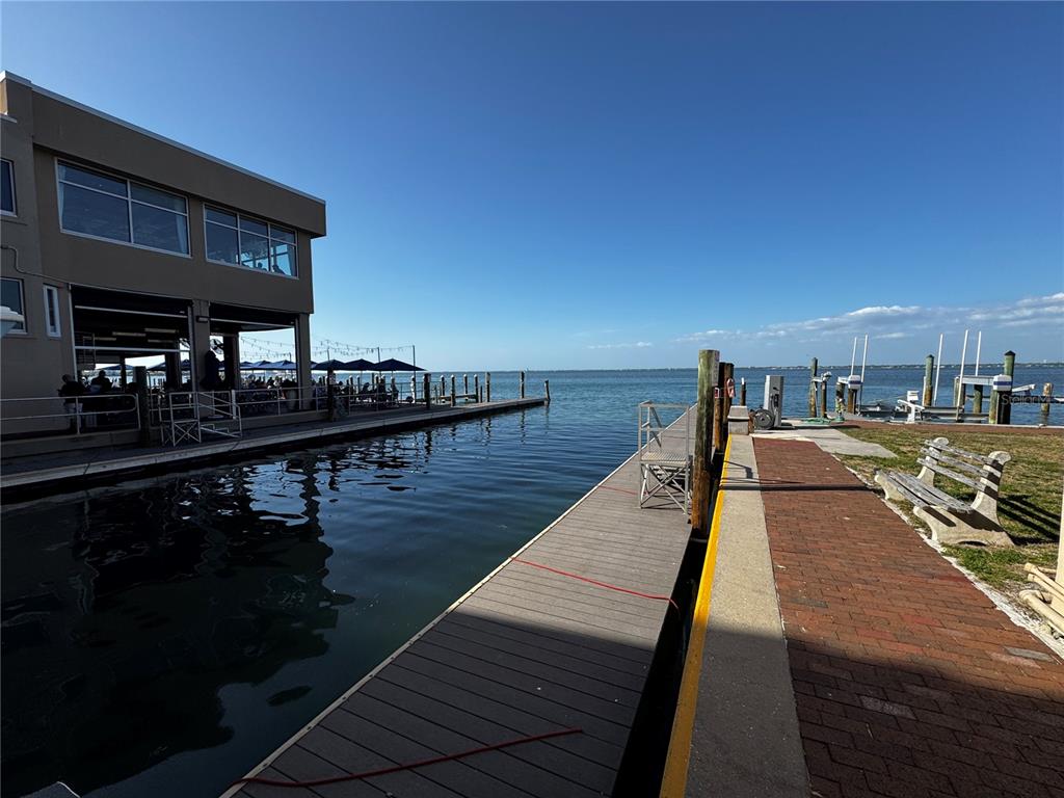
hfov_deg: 102.1
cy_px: 399
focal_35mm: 14
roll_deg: +0.0
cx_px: 532
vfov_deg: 85.7
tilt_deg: -4.7
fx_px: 430
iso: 40
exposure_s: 1/2028
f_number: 2.2
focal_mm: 2.22
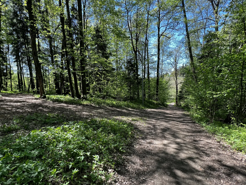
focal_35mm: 16
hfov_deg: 94.4
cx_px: 117
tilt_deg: -8.0
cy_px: 103
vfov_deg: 77.8
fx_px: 114
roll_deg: +2.7
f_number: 1.8
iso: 32
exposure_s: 1/163
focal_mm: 1.57
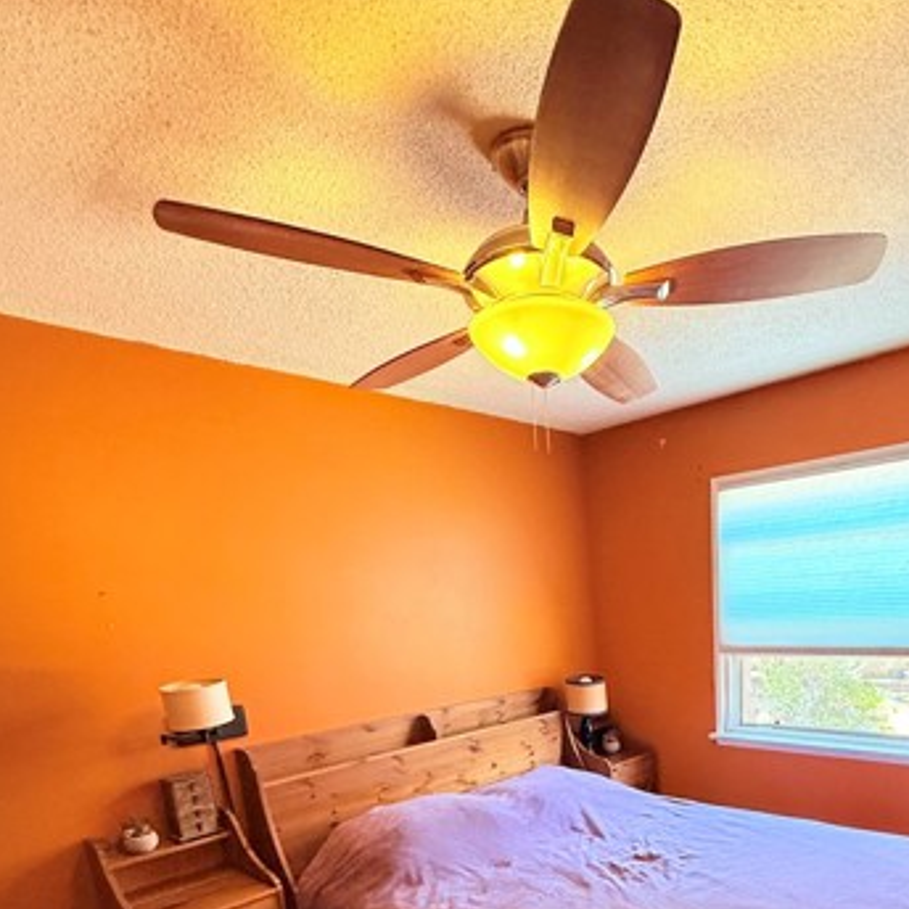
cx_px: 581
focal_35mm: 23
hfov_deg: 66.0
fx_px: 683
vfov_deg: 60.7
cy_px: 750
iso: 500
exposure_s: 1/60
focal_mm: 2.22
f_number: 2.2
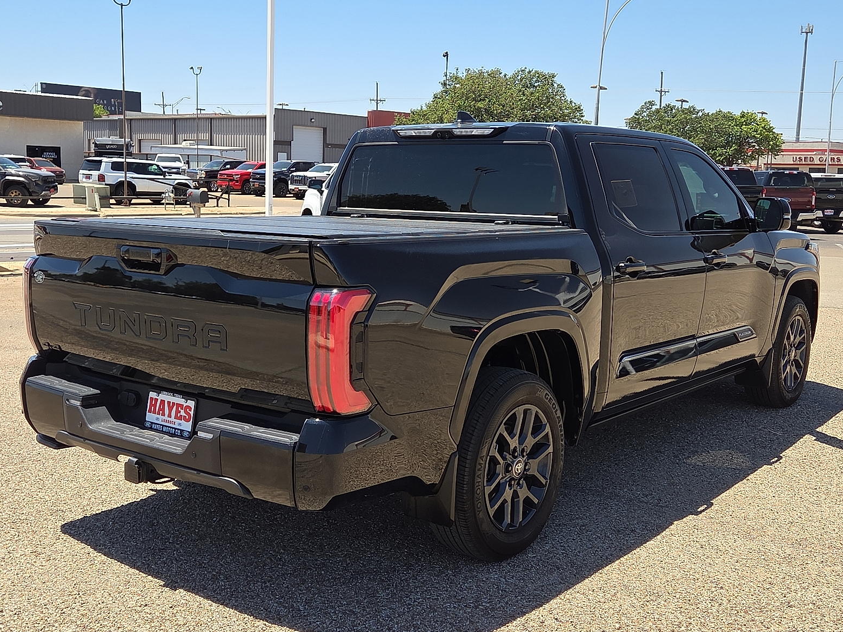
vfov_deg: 36.0
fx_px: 974
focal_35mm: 40
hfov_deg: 46.8
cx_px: 420
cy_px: 315
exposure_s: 1/3333
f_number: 1.8
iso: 76
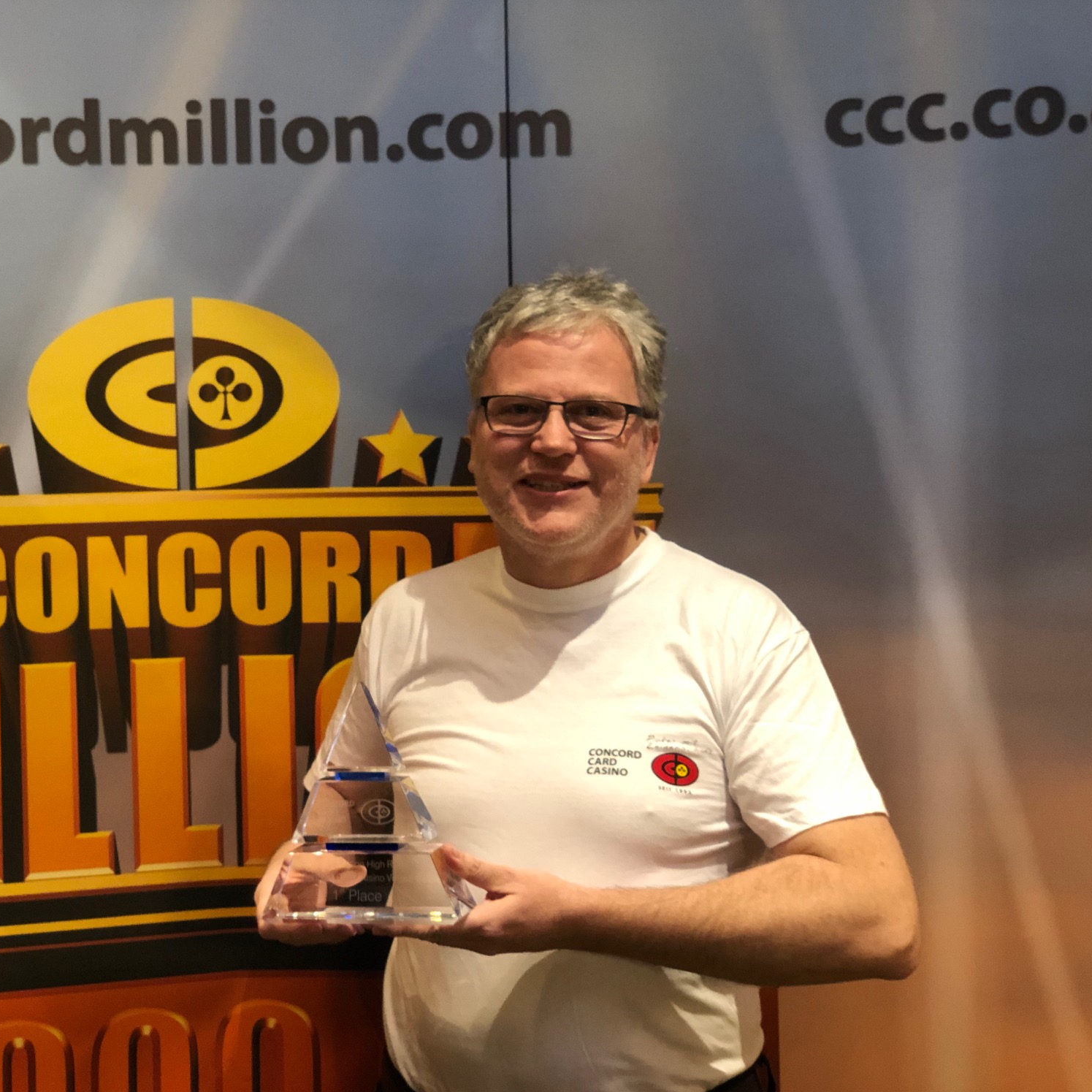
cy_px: 546
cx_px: 433
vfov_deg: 27.7
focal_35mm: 62
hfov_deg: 27.7
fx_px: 2213
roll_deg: +1.5
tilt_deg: -2.6
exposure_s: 1/11
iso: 160
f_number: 2.4
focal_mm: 6
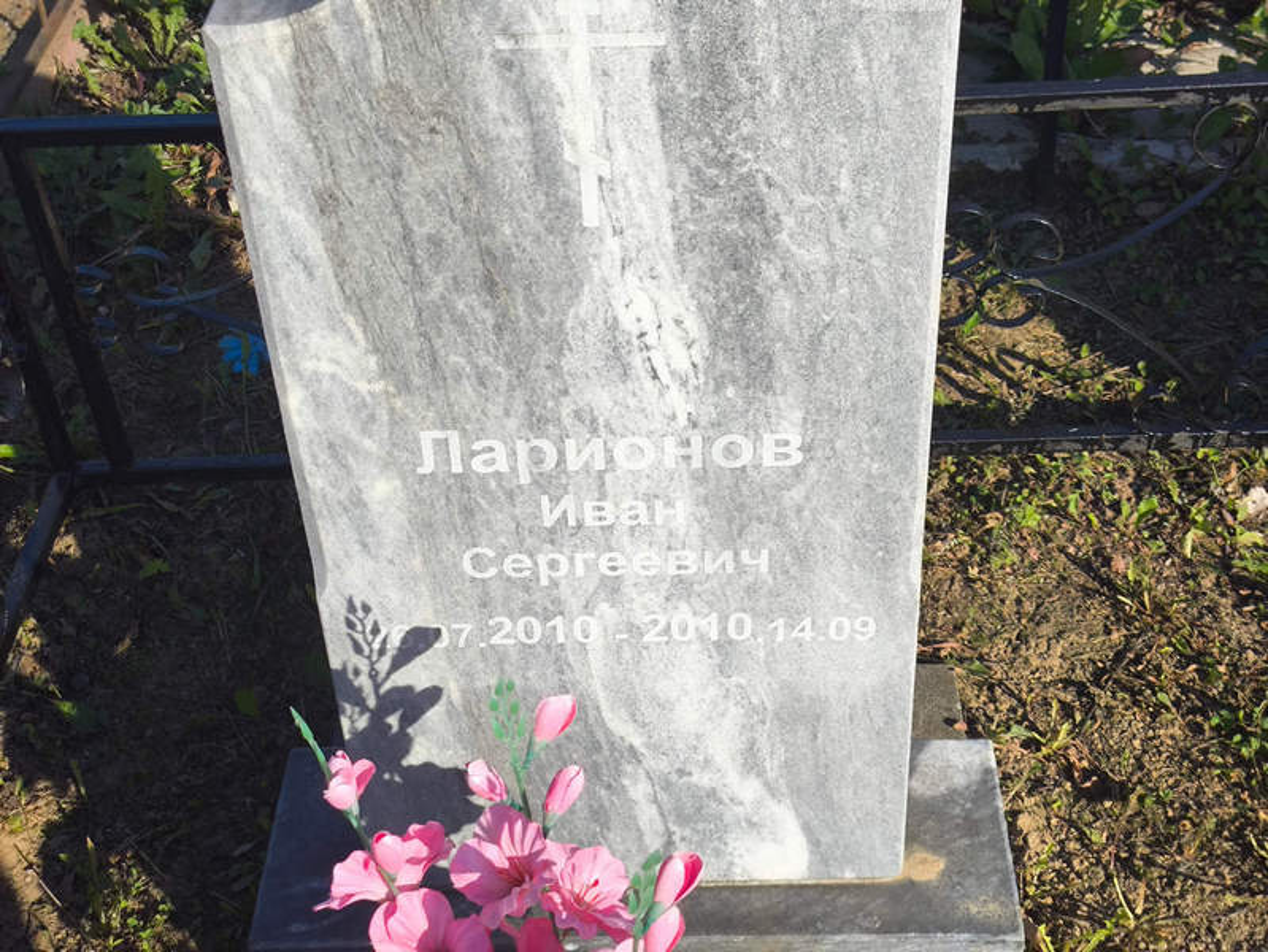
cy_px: 476
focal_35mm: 50
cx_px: 634
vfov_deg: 29.1
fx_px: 1832
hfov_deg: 38.2
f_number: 1.7
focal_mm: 4.71
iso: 50
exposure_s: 1/1118
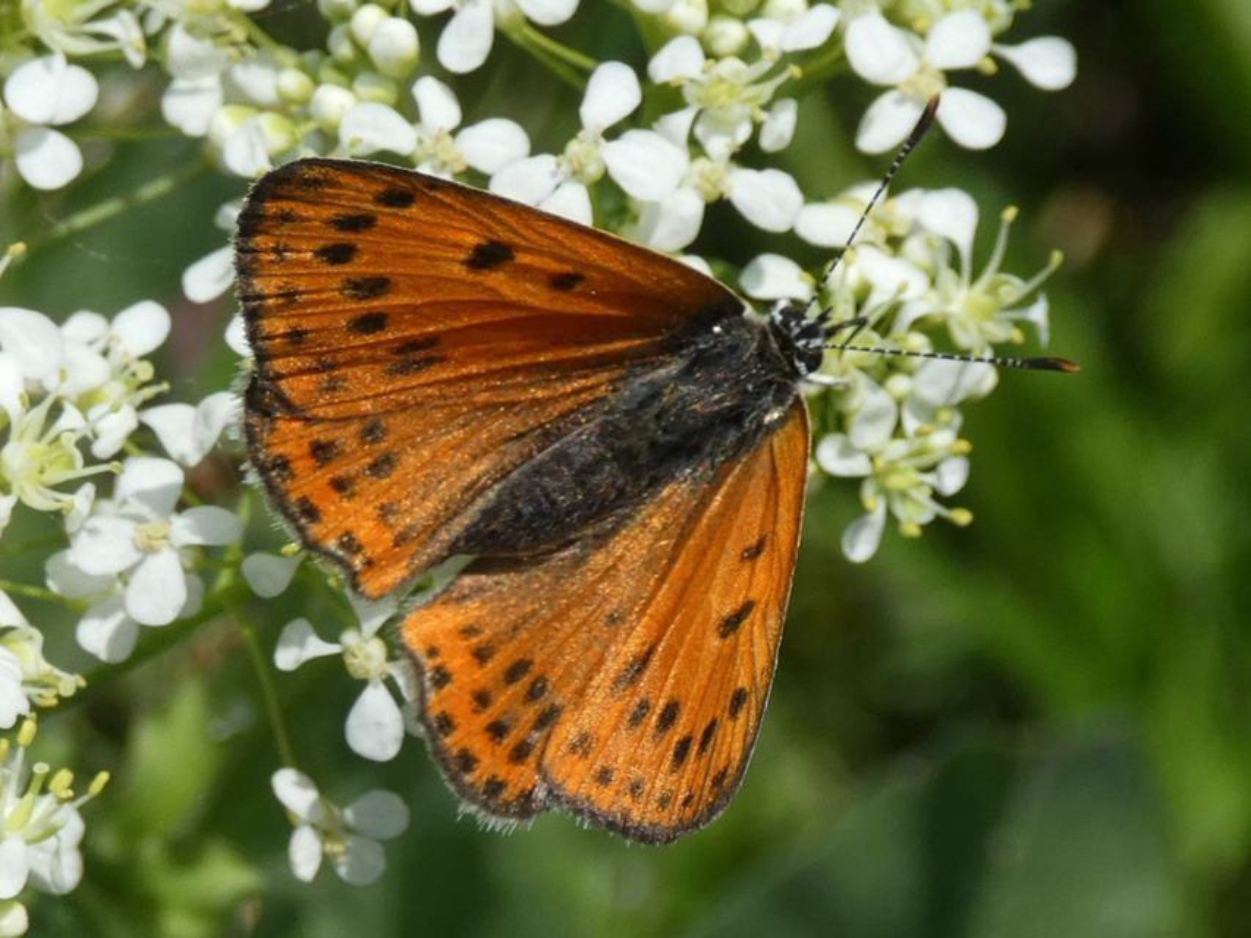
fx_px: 2530
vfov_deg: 21.0
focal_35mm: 70
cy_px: 469
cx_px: 626
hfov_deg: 27.8
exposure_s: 1/500
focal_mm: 12.5
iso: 80
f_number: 4.3
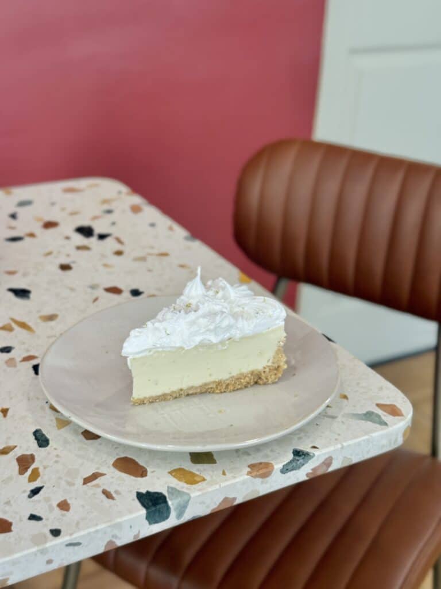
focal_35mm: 48
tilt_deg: -23.8
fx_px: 815
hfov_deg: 30.3
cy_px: 294
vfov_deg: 39.7
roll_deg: -1.9
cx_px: 220
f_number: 1.78
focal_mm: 6.76
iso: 80
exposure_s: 1/121
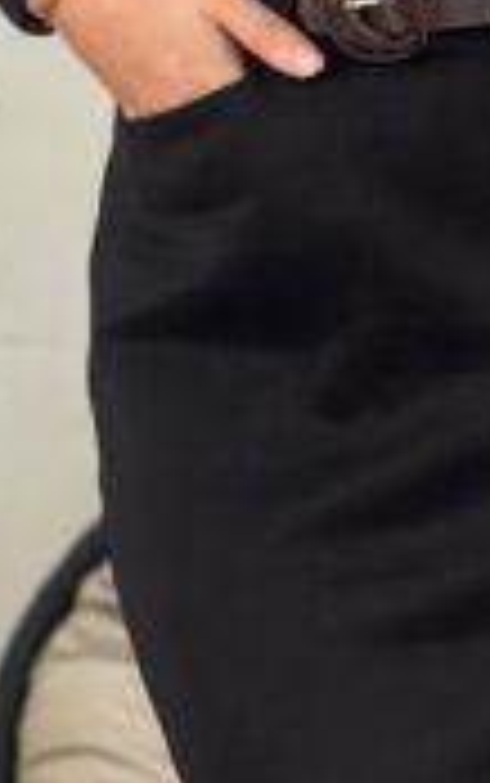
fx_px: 4992
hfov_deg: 5.6
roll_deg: -3.8
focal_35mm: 234
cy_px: 513
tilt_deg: -6.4
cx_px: 463
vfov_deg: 9.0
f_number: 1.78
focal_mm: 6.76
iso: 80
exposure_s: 1/566
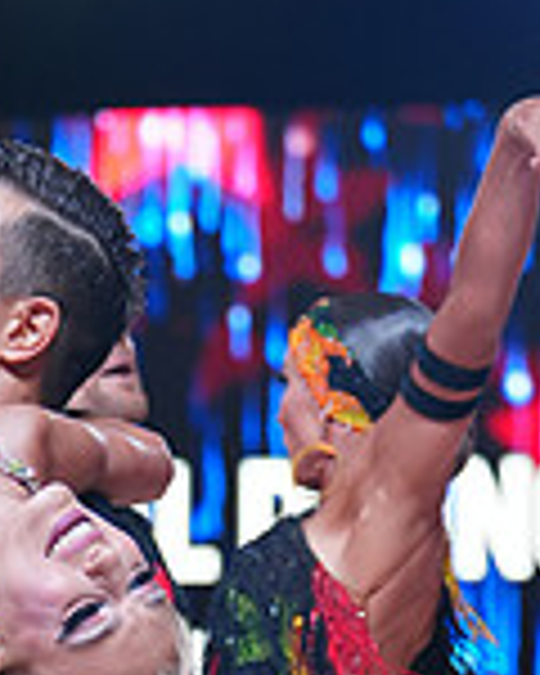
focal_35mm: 254
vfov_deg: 7.5
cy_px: 900
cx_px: -133
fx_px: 5074
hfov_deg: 6.1
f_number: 2.8
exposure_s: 1/500
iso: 640
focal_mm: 70
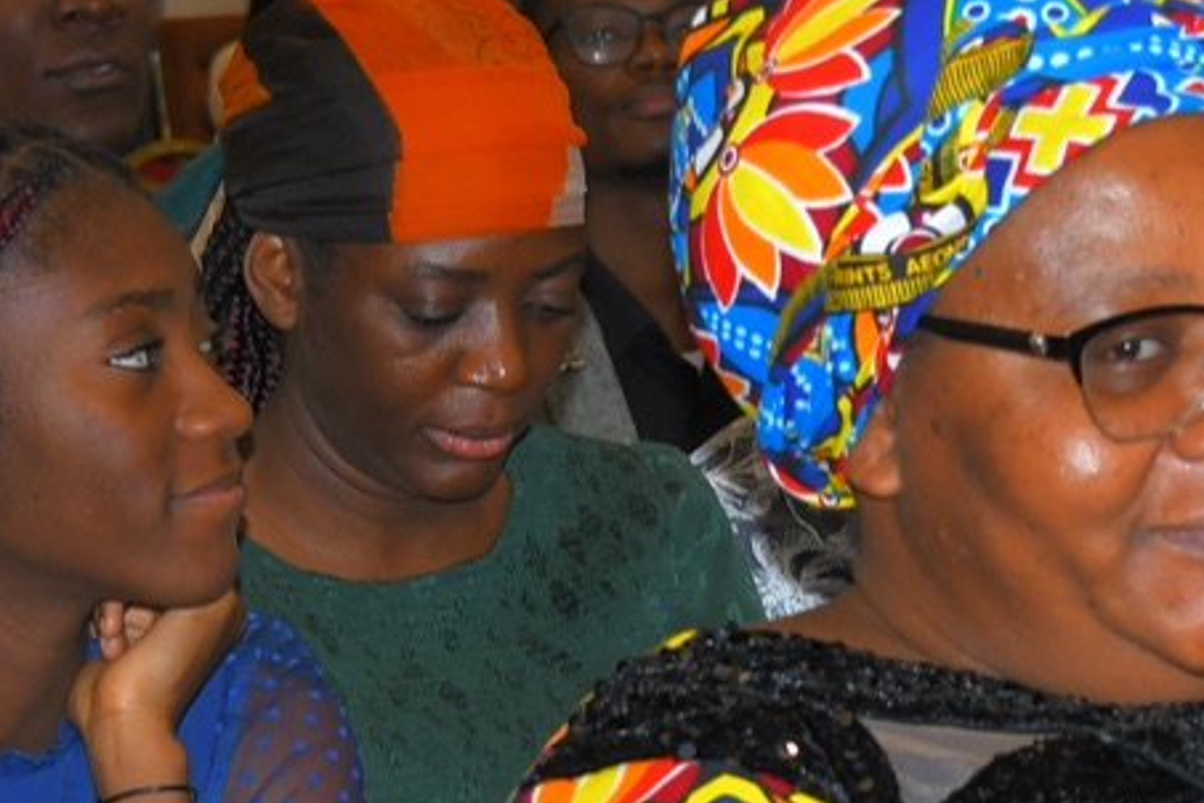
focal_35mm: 180
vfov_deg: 7.6
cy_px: 524
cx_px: 866
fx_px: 6020
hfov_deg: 11.4
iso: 500
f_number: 6.3
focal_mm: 34
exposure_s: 1/200
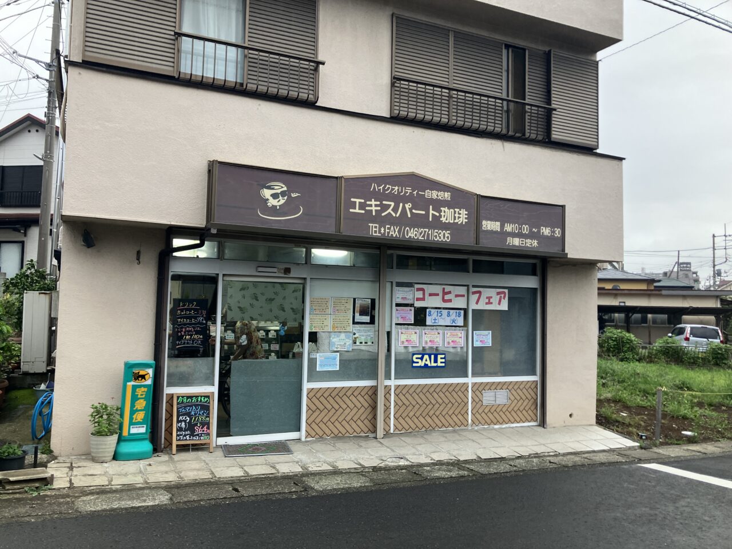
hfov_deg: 63.4
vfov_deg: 49.7
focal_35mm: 28
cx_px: 366
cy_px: 274
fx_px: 592
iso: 64
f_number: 1.8
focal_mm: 3.99
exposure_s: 1/121
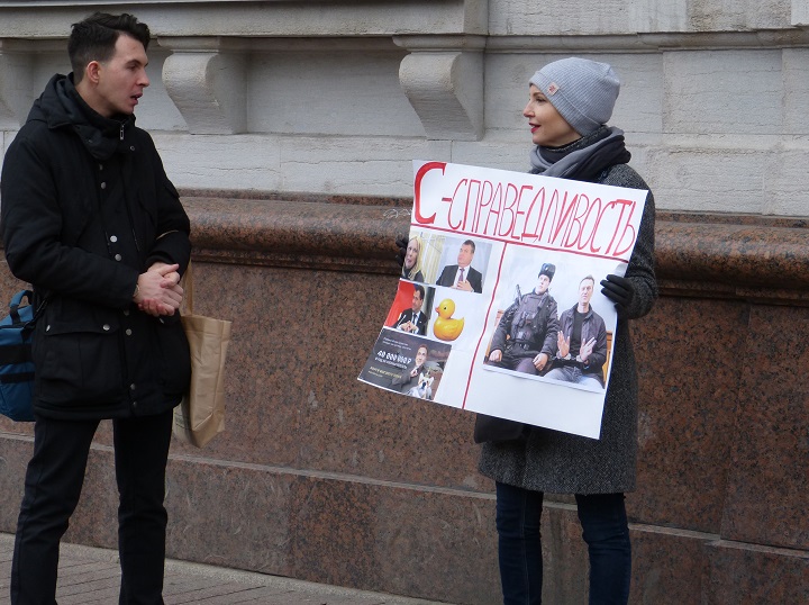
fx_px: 2171
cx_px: 404
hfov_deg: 21.1
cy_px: 302
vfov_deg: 15.9
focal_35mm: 93
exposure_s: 1/200
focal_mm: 16.8
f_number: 4
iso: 100
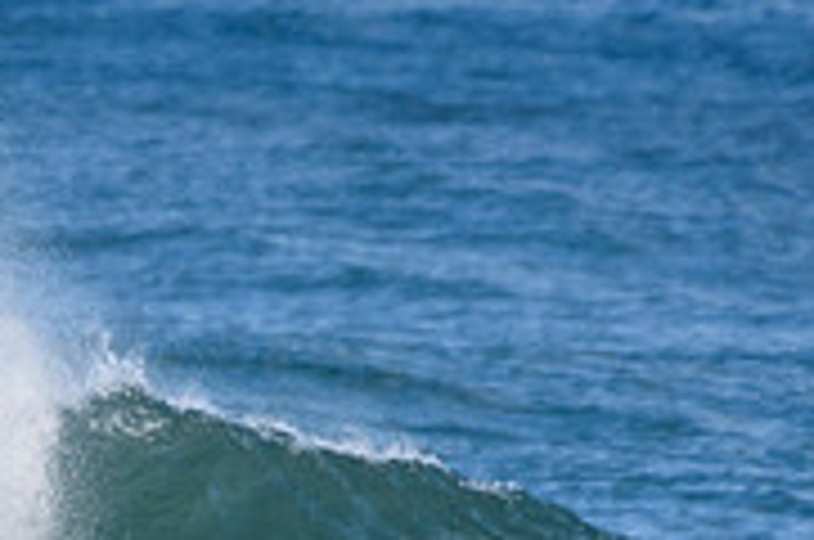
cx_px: 85
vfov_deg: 0.7
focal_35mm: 1879
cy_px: 853
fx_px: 42411
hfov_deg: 1.1
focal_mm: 390
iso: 320
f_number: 5.6
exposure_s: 1/2000
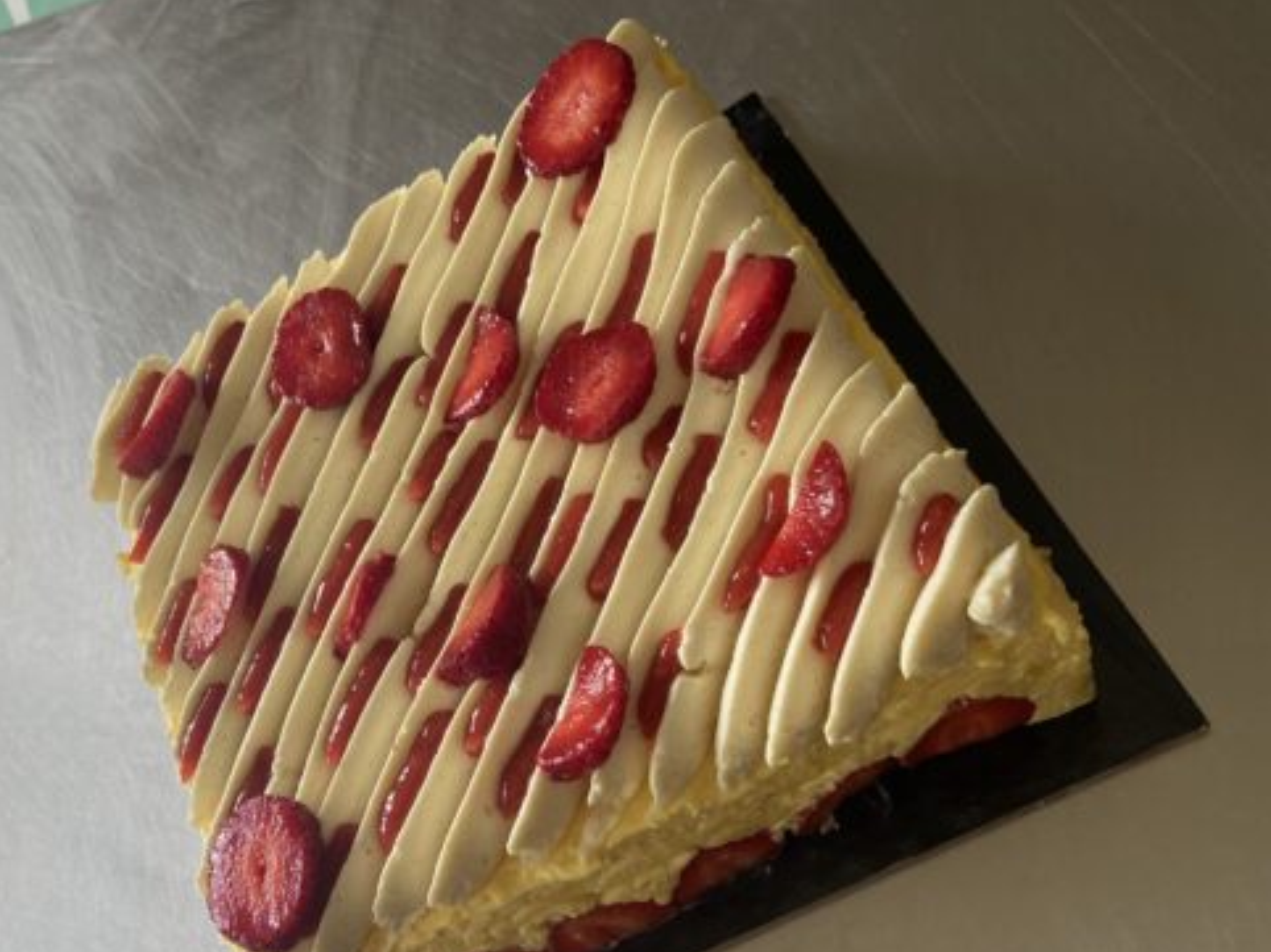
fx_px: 1321
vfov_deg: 39.2
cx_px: 468
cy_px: 633
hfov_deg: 50.8
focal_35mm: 36
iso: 50
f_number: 1.8
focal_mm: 4.25
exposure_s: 1/122
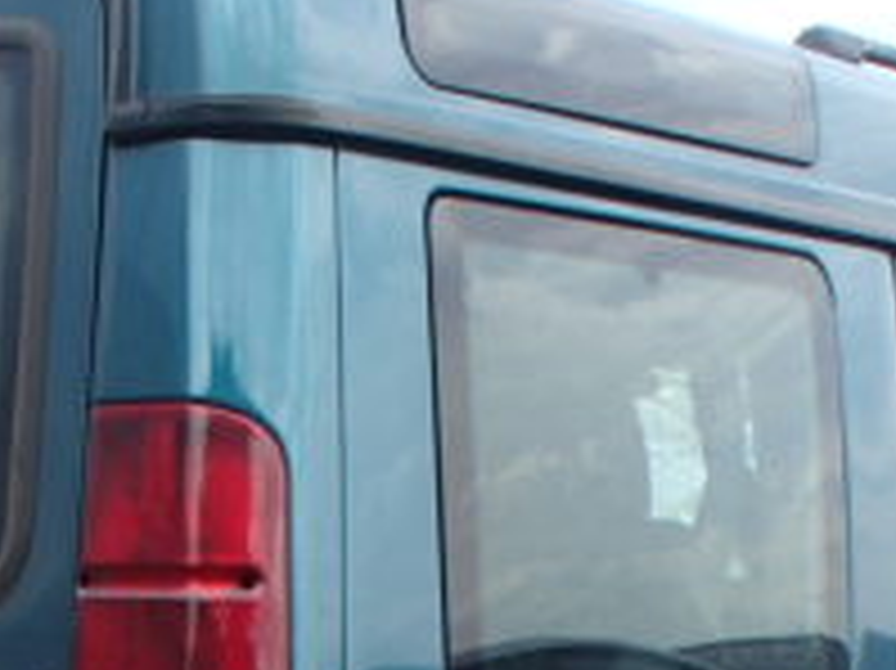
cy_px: 949
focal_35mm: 90
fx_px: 2328
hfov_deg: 21.8
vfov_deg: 15.4
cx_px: 428
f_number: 3.9
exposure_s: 1/250
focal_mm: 5
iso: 100
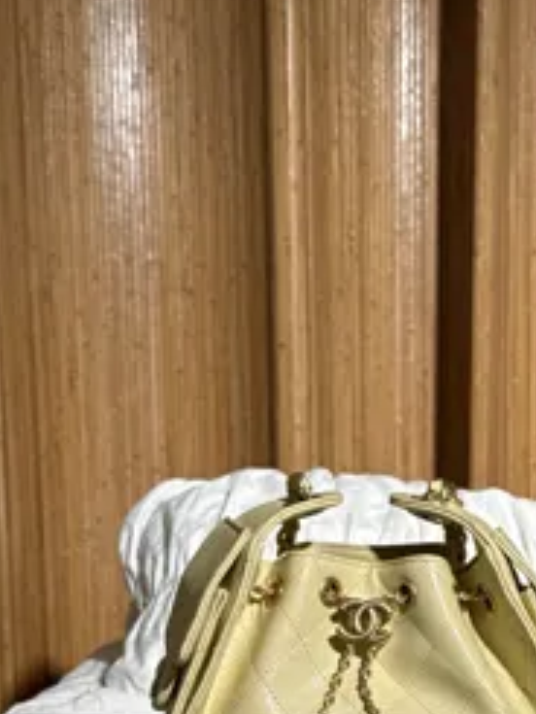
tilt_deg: -5.4
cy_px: 629
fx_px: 1939
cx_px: 347
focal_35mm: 94
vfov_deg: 20.5
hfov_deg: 15.7
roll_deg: +1.1
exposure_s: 1/509
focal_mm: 6.76
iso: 80
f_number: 1.78
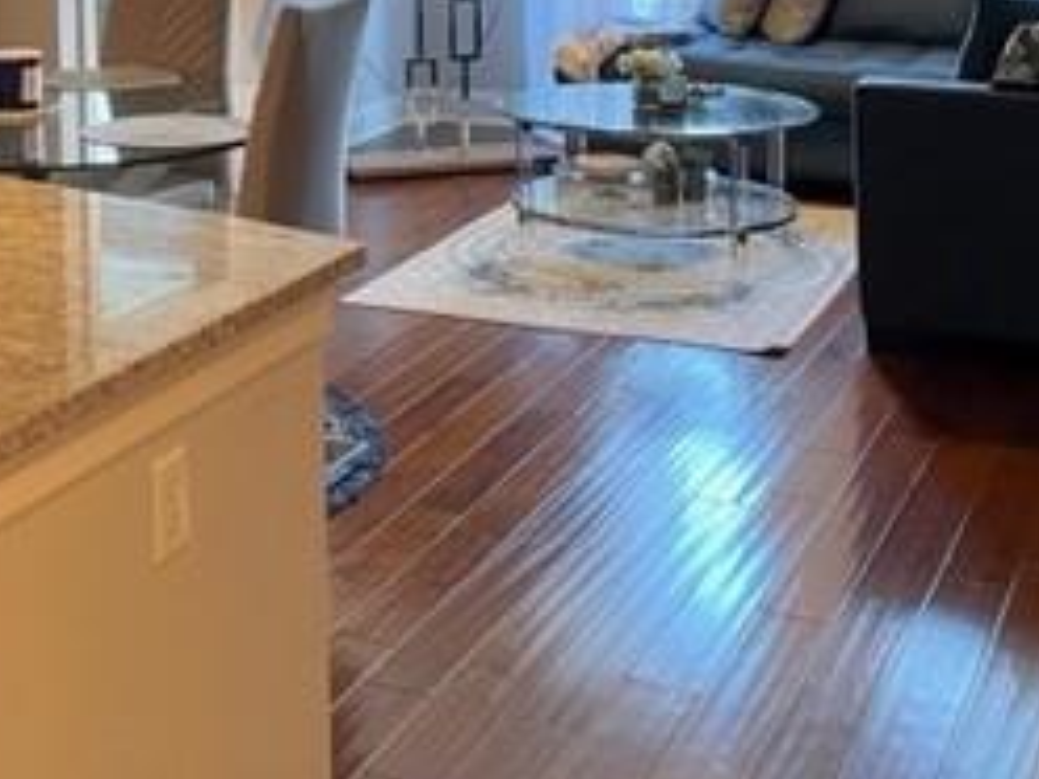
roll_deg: +1.1
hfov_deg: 28.0
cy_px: -21
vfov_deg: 21.1
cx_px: 134
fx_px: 2011
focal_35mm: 67
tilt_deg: -4.8
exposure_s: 1/60
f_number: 1.6
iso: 200
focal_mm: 4.2
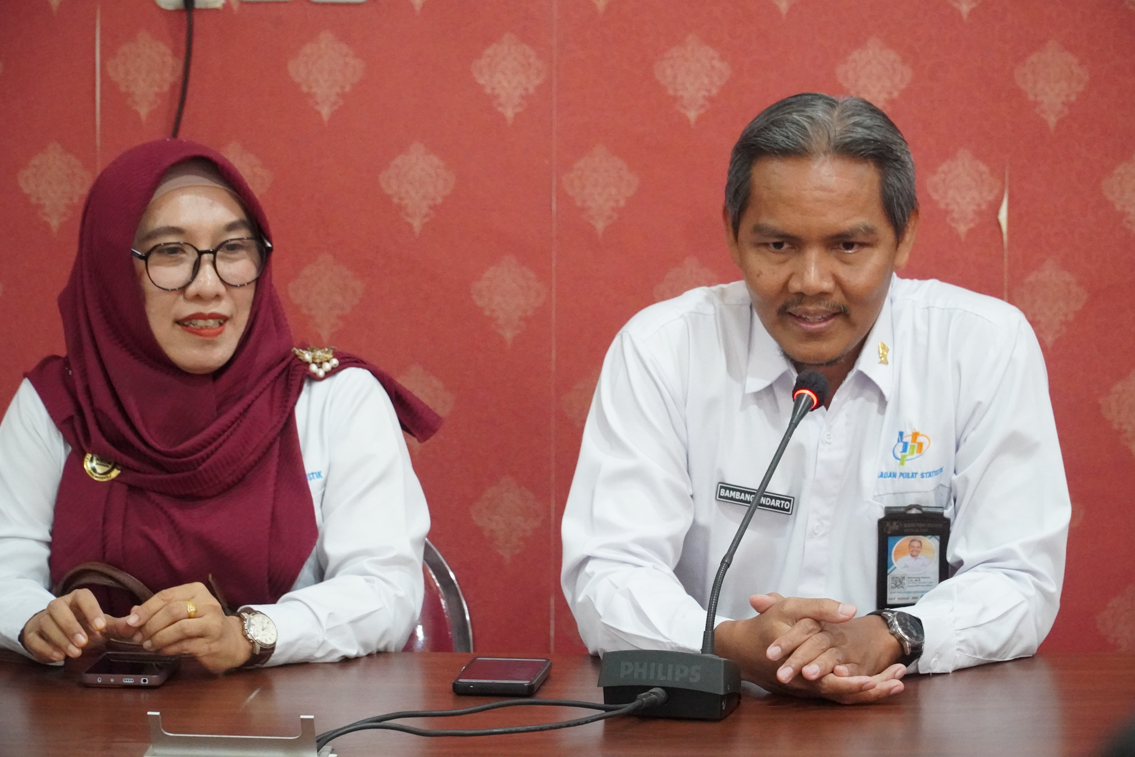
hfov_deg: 15.0
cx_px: 568
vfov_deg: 10.0
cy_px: 378
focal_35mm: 136
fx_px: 4303
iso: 10000
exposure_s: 1/100
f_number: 5.6
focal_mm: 91
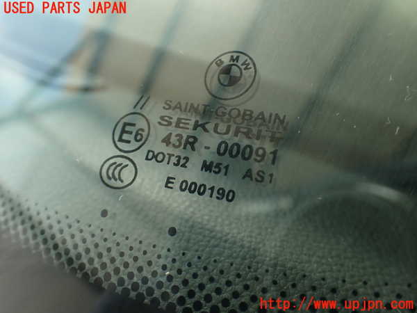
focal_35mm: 32
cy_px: 156
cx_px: 208
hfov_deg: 56.8
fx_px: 385
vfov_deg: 44.2
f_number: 2.4
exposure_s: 1/80
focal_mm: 5.79
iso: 100
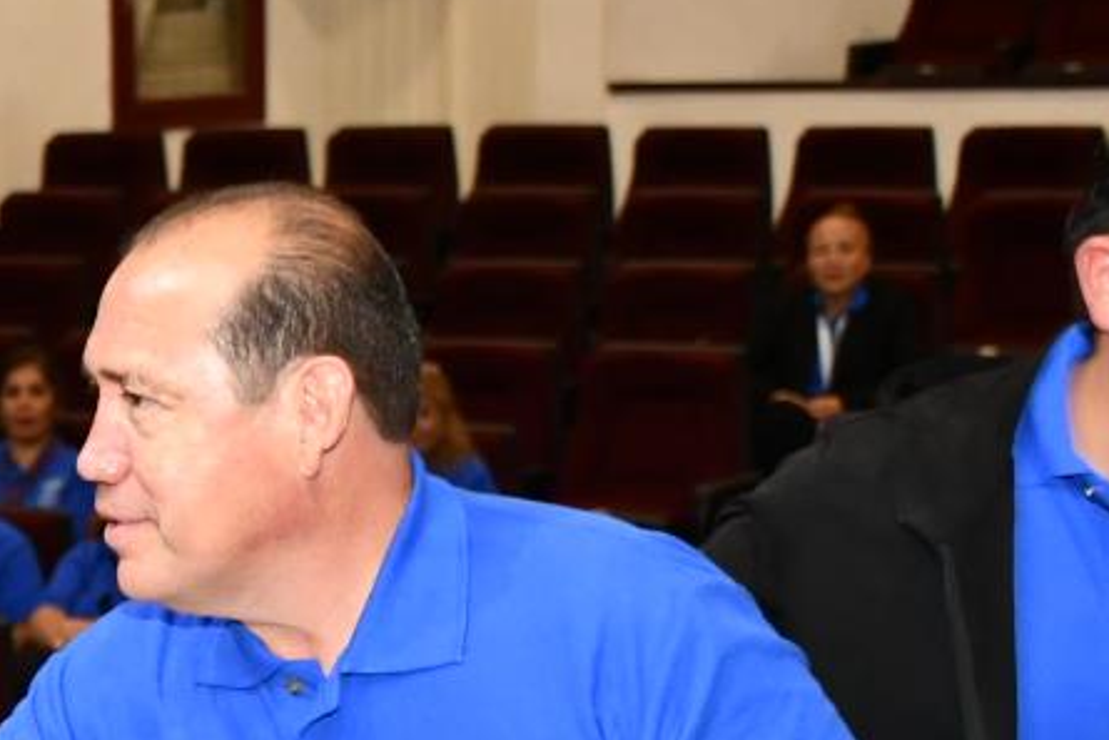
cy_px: 812
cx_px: -297
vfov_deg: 9.6
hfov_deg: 13.9
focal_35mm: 142
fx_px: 4376
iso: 1400
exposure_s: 1/60
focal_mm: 26
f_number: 4
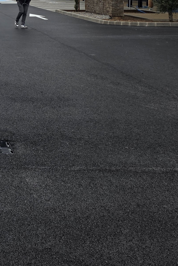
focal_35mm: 79
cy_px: -23
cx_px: -101
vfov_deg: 24.1
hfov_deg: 15.7
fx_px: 586
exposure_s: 1/180
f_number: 1.7
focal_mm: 6.25
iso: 64
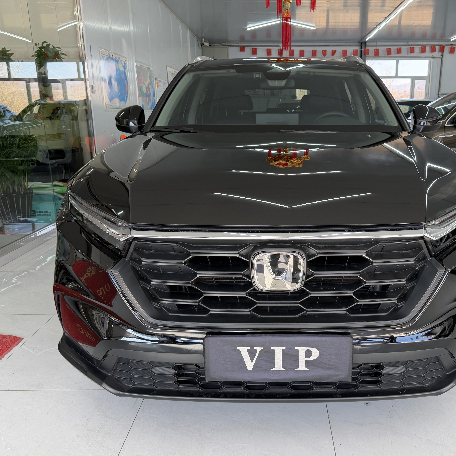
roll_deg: +0.8
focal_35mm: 29
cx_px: 277
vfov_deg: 55.6
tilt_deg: -15.2
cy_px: 232
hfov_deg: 55.2
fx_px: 432
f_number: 1.78
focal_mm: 6.76
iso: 100
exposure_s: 1/139
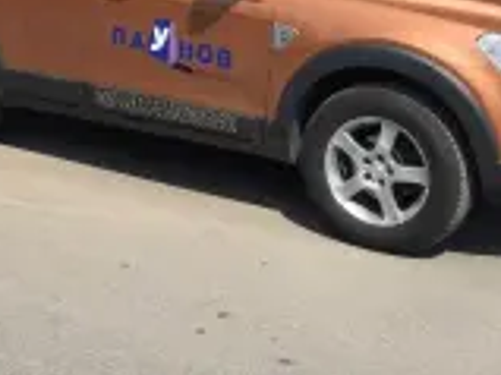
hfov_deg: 26.2
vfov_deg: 19.6
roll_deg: -1.3
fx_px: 1056
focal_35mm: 73
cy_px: 0
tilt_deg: -6.0
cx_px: 91
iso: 32
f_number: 2.2
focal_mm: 4.15
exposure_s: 1/2198
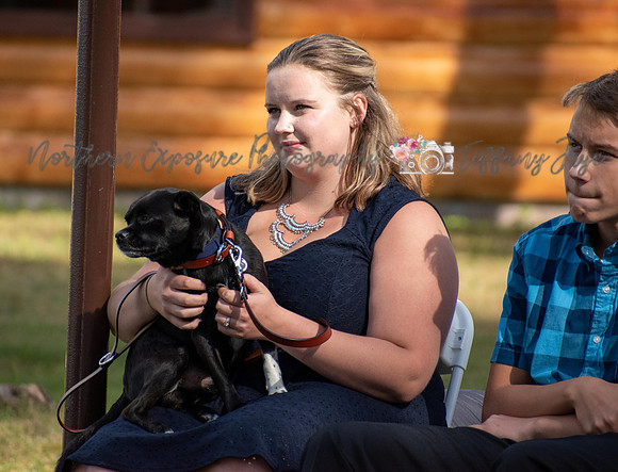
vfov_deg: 3.1
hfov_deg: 4.0
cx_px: 264
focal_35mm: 492
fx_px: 8850
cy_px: 236
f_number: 6.3
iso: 800
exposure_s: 1/1000
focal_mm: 300
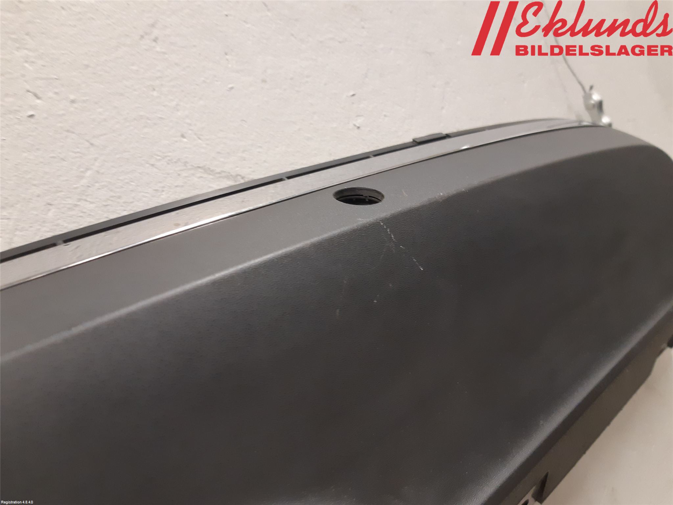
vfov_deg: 53.1
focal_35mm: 26
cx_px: 336
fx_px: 505
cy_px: 252
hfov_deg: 67.3
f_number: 1.7
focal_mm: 3.93
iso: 200
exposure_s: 1/40
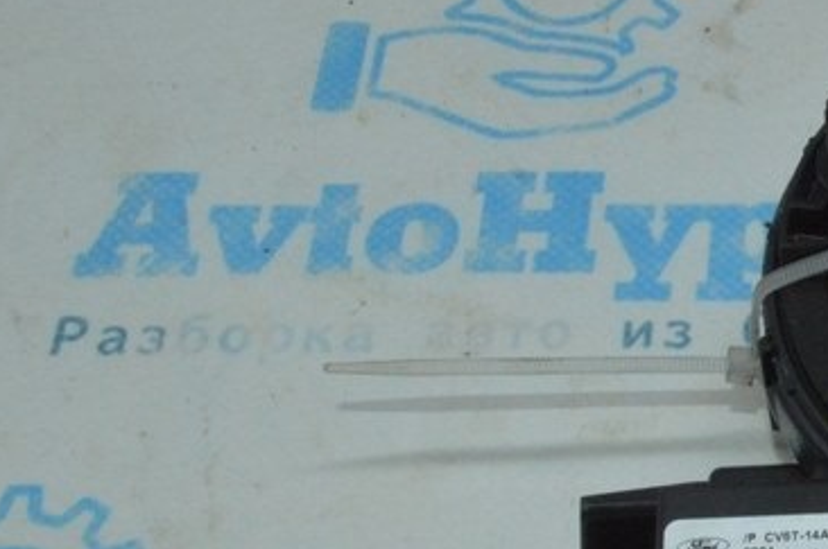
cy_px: 453
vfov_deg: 16.1
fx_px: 1929
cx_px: 1041
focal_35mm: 84
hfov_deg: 22.1
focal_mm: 20
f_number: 22
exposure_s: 1/50
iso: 3200
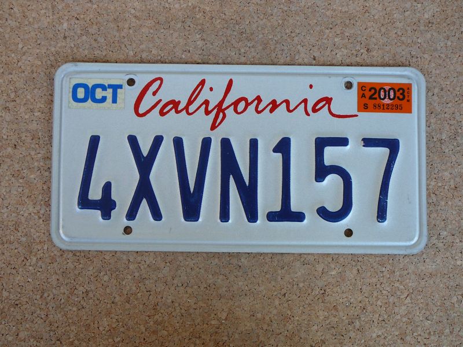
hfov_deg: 43.9
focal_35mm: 43
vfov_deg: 33.6
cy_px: 174
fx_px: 575
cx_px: 232
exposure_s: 1/60
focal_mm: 6.4
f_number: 3.2
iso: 80
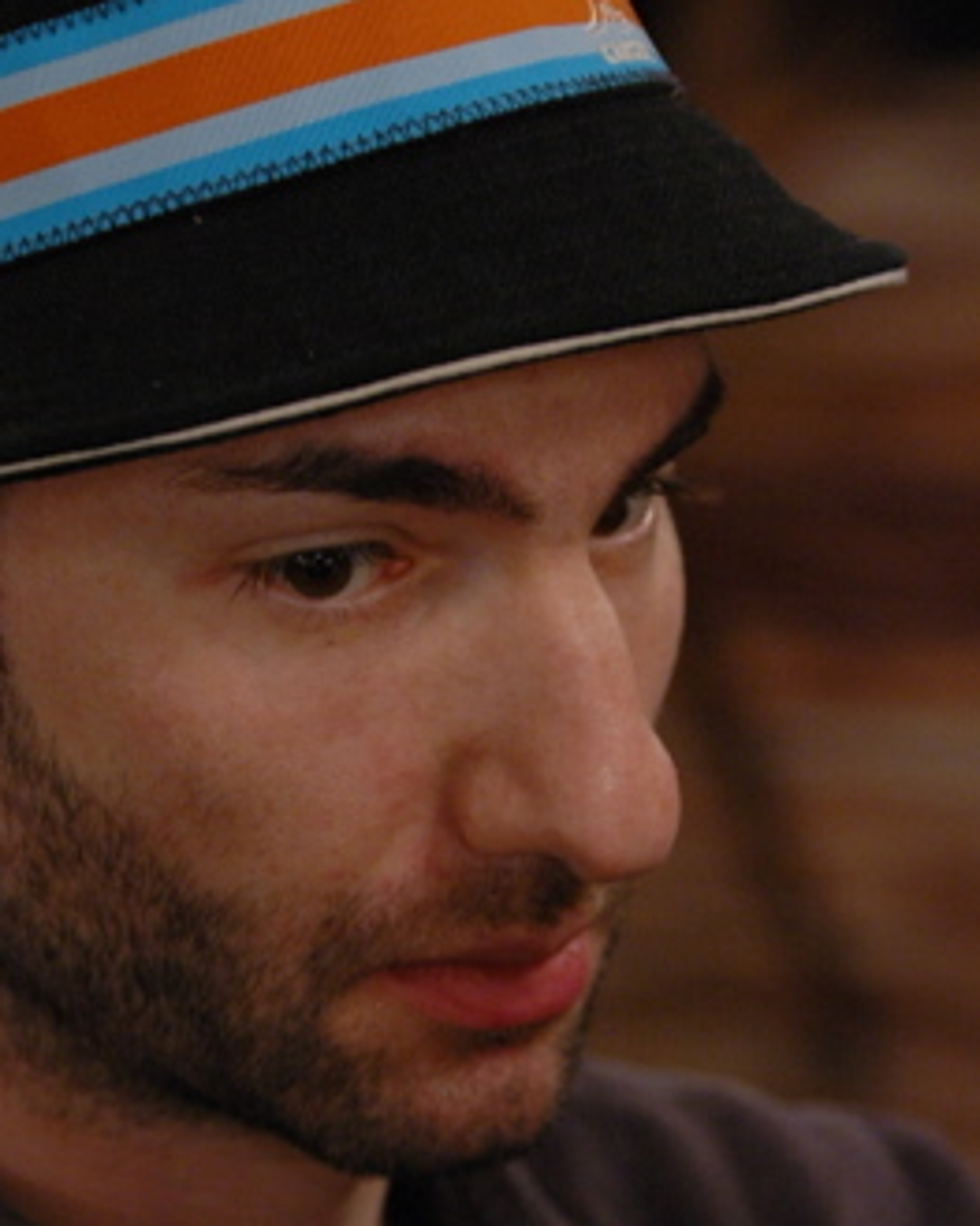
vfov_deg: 9.2
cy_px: 844
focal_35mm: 209
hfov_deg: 7.4
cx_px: 410
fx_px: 7581
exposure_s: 1/80
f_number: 2.8
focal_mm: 70
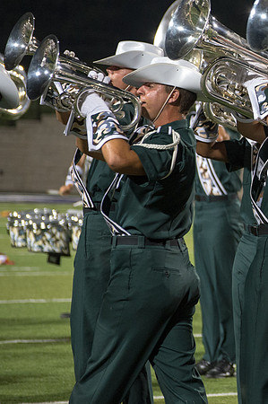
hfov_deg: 4.4
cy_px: 131
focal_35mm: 308
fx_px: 3452
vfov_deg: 6.7
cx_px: 413
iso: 2800
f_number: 4.8
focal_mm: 140
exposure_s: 1/160
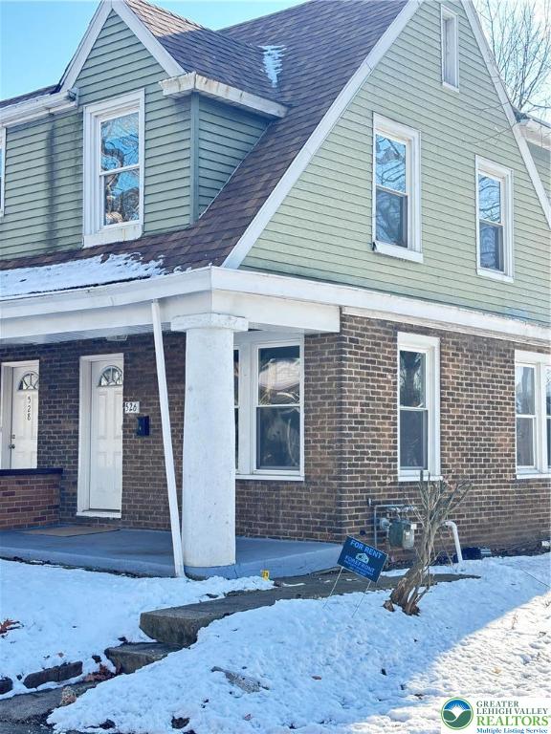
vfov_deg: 36.8
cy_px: 367
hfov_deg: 28.0
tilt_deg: +5.1
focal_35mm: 52
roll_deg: -0.6
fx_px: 1104
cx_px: 276
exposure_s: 1/260
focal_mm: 5.96
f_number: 1.6
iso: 32
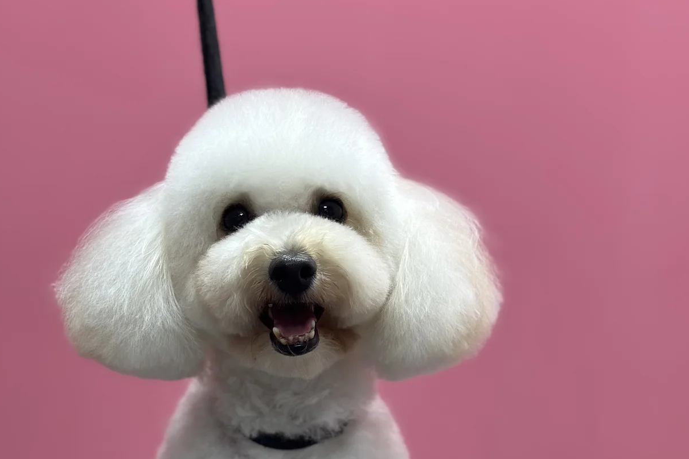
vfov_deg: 17.4
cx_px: 301
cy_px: 427
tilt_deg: -6.0
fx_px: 1474
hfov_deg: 26.3
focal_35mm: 77
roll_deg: -0.1
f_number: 1.78
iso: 100
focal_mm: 6.86
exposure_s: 1/100
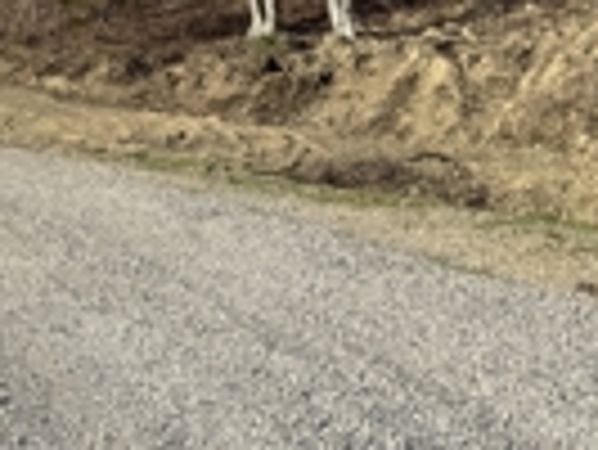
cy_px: -189
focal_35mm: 72
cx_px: -36
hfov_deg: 25.3
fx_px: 1245
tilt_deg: +13.5
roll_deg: -1.1
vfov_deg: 18.5
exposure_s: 1/2232
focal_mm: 6.76
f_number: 1.78
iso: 80
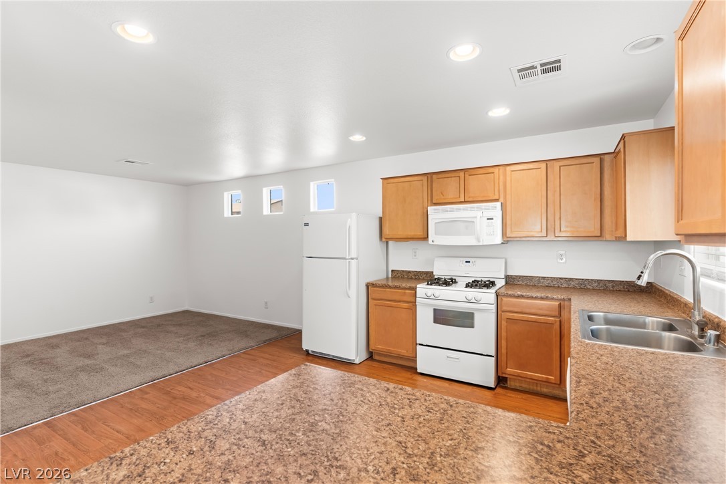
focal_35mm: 17
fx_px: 343
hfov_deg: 93.3
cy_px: 242
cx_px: 363
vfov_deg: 70.4
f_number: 8
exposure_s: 1/15
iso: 320
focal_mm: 17
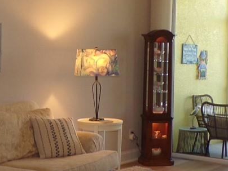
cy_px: 72
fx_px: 626
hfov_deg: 20.6
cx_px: 76
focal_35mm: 95
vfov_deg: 15.6
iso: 100
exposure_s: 1/40
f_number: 3
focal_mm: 4.3
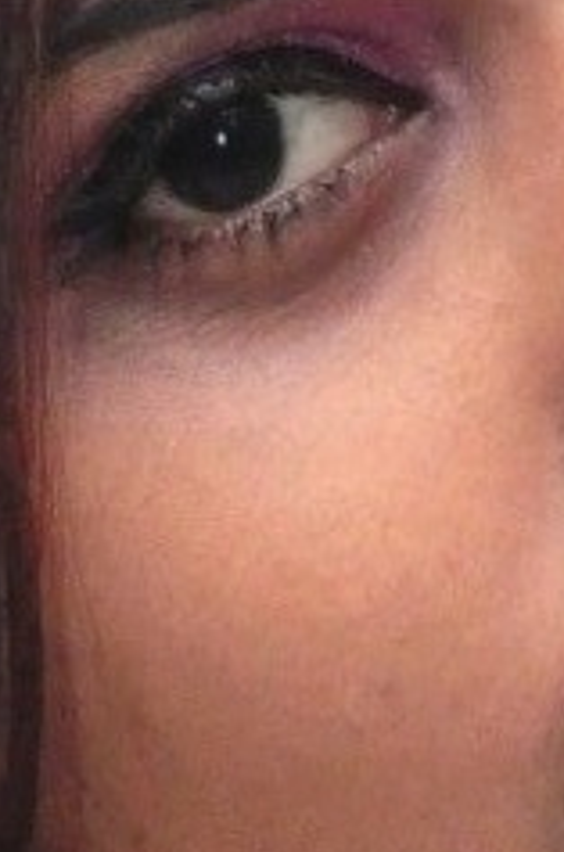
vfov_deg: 2.6
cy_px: 1783
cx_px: 1171
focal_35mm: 788
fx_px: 18586
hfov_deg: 1.7
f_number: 5.3
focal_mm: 75
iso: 3200
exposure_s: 1/125
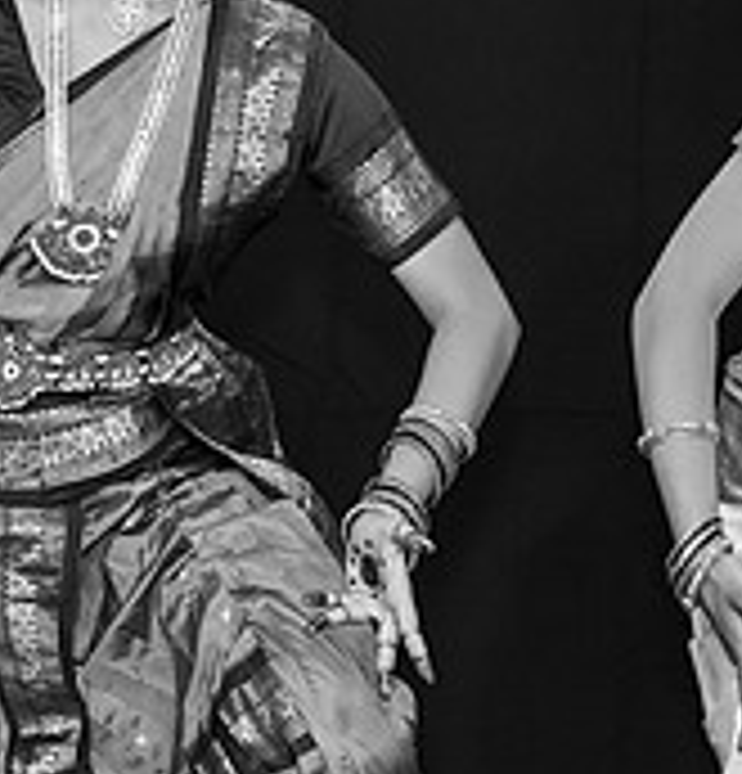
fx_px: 3889
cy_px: 328
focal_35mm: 157
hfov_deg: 10.9
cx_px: 574
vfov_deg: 11.4
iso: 1250
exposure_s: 1/125
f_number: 5
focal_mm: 46
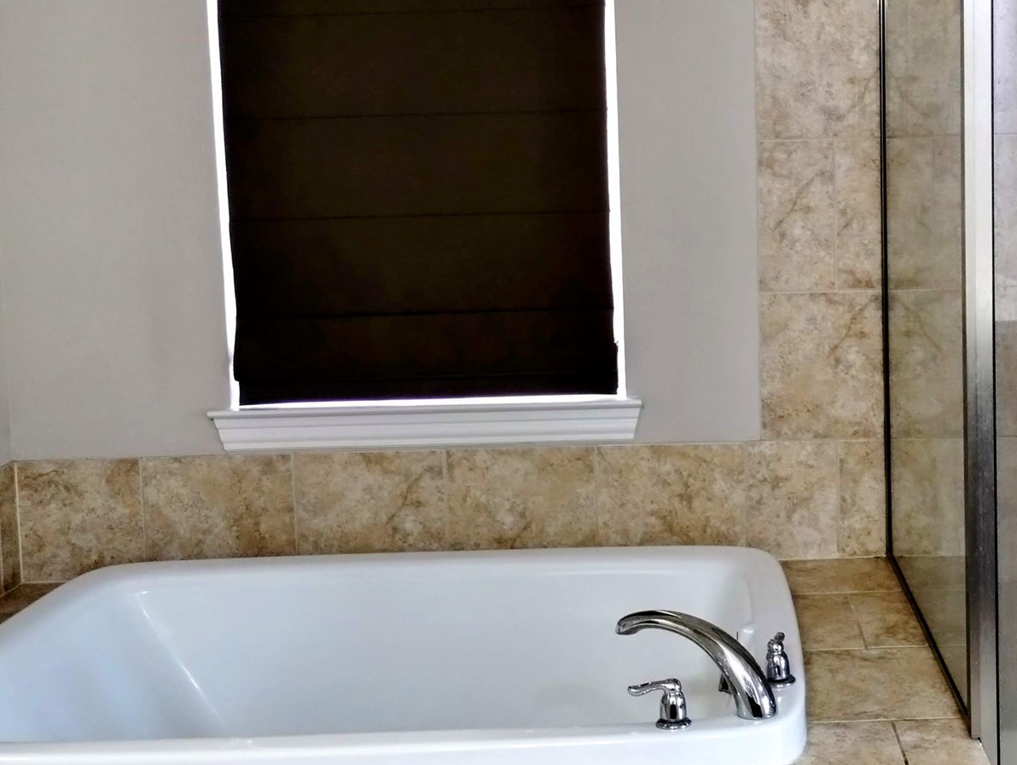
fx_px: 1412
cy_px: 278
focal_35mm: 48
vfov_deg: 30.2
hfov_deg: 39.1
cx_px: 680
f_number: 1.8
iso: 1269
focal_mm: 4.27
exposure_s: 1/30
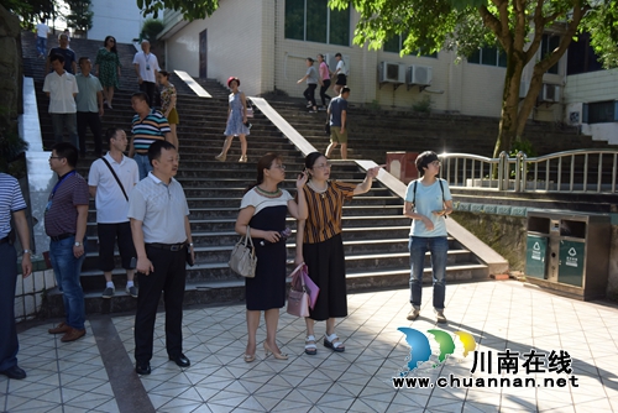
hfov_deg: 54.4
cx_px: 309
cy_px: 206
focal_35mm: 35
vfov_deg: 37.9
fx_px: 601
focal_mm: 35
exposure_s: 1/8000
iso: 1600
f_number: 3.2
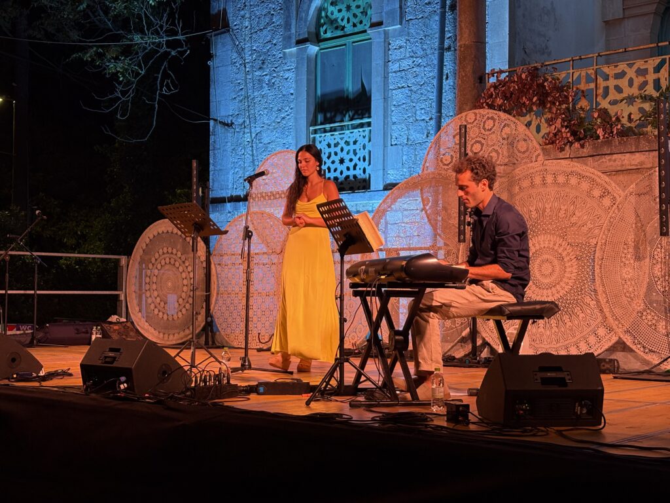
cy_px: 252
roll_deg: +0.1
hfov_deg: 36.8
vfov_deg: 28.0
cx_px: 335
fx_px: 1006
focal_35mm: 52
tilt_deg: +3.4
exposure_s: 1/59
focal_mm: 5.96
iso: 160
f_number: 1.6
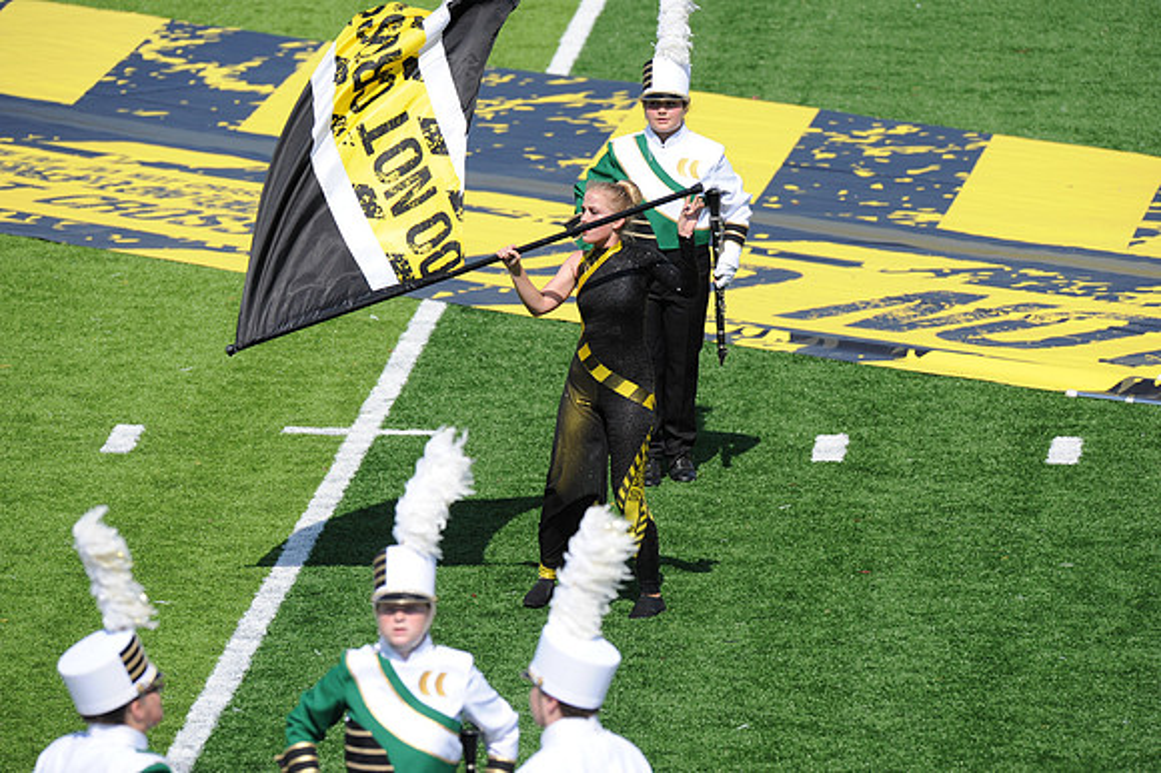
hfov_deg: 5.2
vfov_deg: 3.4
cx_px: 580
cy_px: 386
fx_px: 12892
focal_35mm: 400
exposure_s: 1/4000
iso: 800
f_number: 6.3
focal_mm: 400
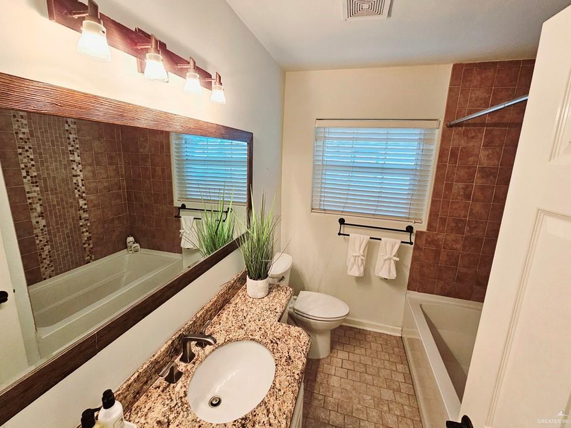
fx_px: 231
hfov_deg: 102.1
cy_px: 203
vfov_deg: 85.6
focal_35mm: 14
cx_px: 285
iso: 200
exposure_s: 1/60.2
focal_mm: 2.2
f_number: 2.2
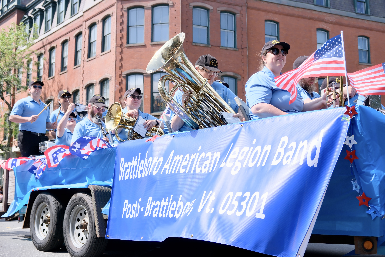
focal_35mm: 38
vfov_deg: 35.1
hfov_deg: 50.7
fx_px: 406
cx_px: 192
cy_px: 128
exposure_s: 1/950
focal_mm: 25.4
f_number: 4
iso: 320
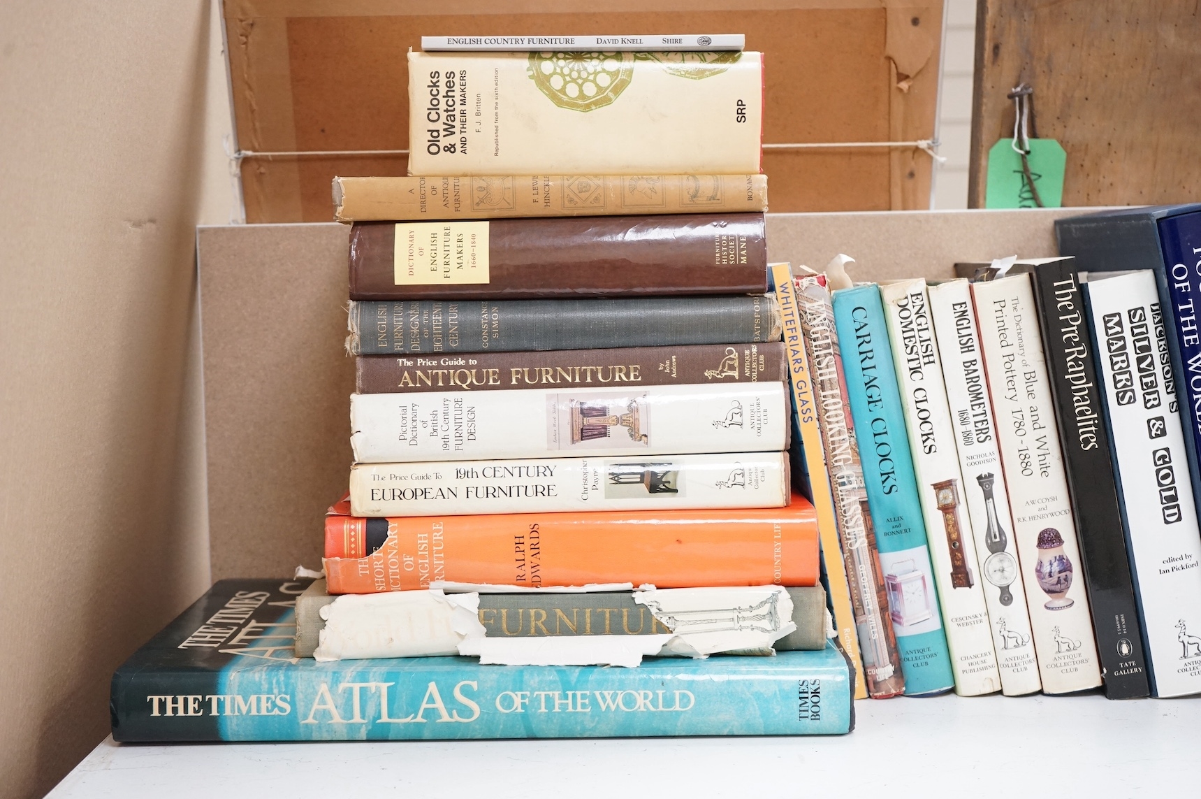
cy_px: 400
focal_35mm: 47
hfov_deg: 41.9
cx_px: 600
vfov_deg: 28.6
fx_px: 1567
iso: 2500
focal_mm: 47
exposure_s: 1/100
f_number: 5.6
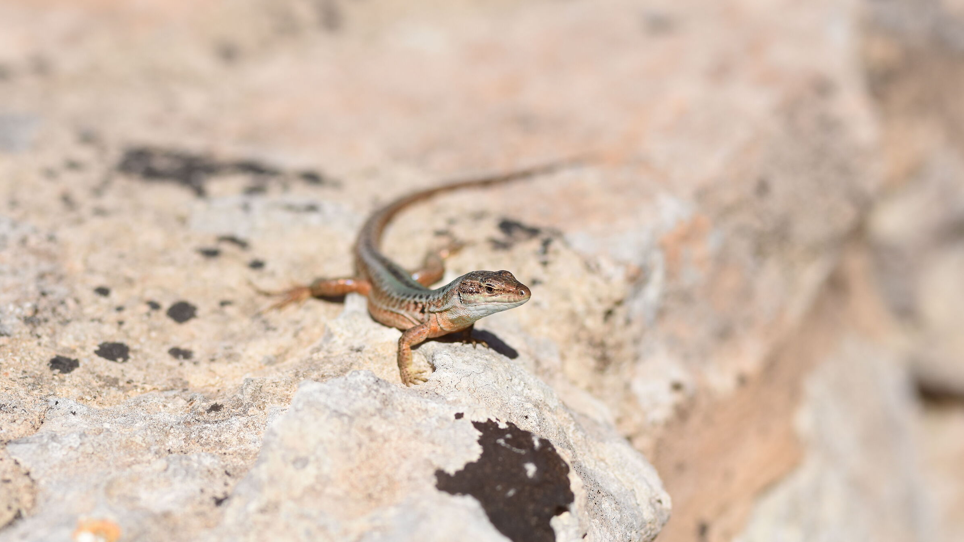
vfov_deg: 9.0
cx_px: 485
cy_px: 285
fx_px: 3438
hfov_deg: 16.0
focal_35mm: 135
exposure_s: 1/8000
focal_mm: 85
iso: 250
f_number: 2.8
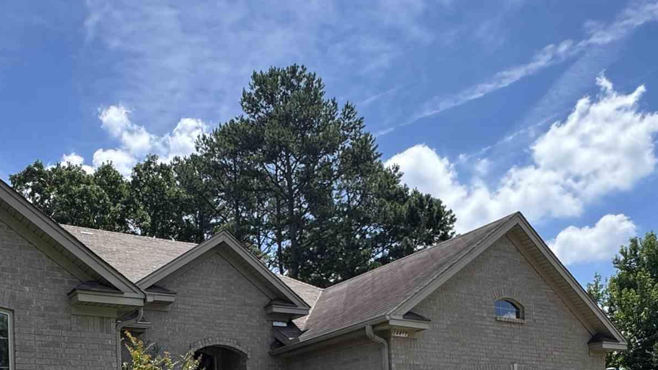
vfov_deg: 26.8
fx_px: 681
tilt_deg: +1.5
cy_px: 451
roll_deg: +2.7
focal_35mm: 39
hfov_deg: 51.0
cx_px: 239
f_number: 2.2
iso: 40
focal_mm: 2.22
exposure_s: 1/868
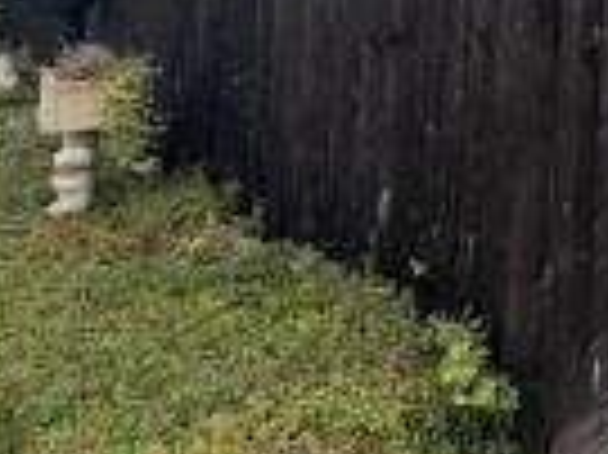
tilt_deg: +7.3
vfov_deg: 27.6
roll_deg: +0.1
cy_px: -128
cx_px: 759
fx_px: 772
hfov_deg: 33.4
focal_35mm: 44
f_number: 2.2
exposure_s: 1/770
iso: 32
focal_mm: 2.22
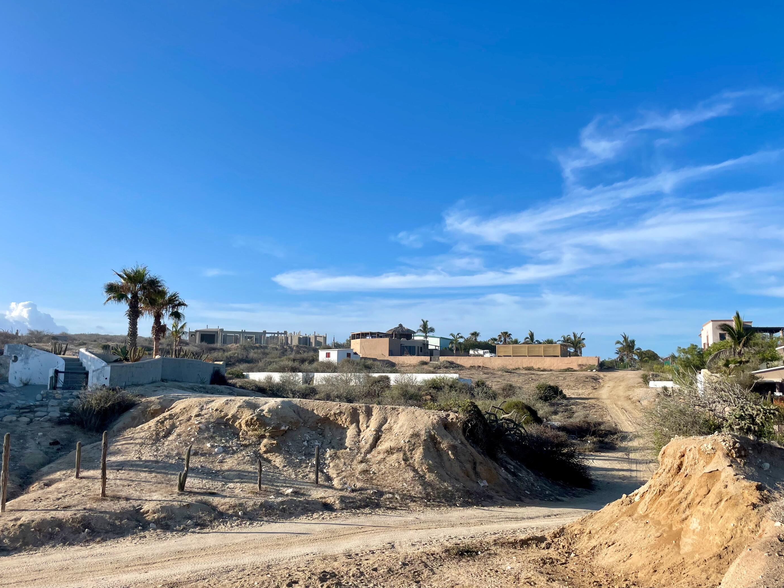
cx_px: 402
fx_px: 634
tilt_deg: +7.7
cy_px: 301
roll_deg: -0.4
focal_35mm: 28
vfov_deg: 49.7
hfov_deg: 63.4
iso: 32
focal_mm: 4.2
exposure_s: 1/3205
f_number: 1.6
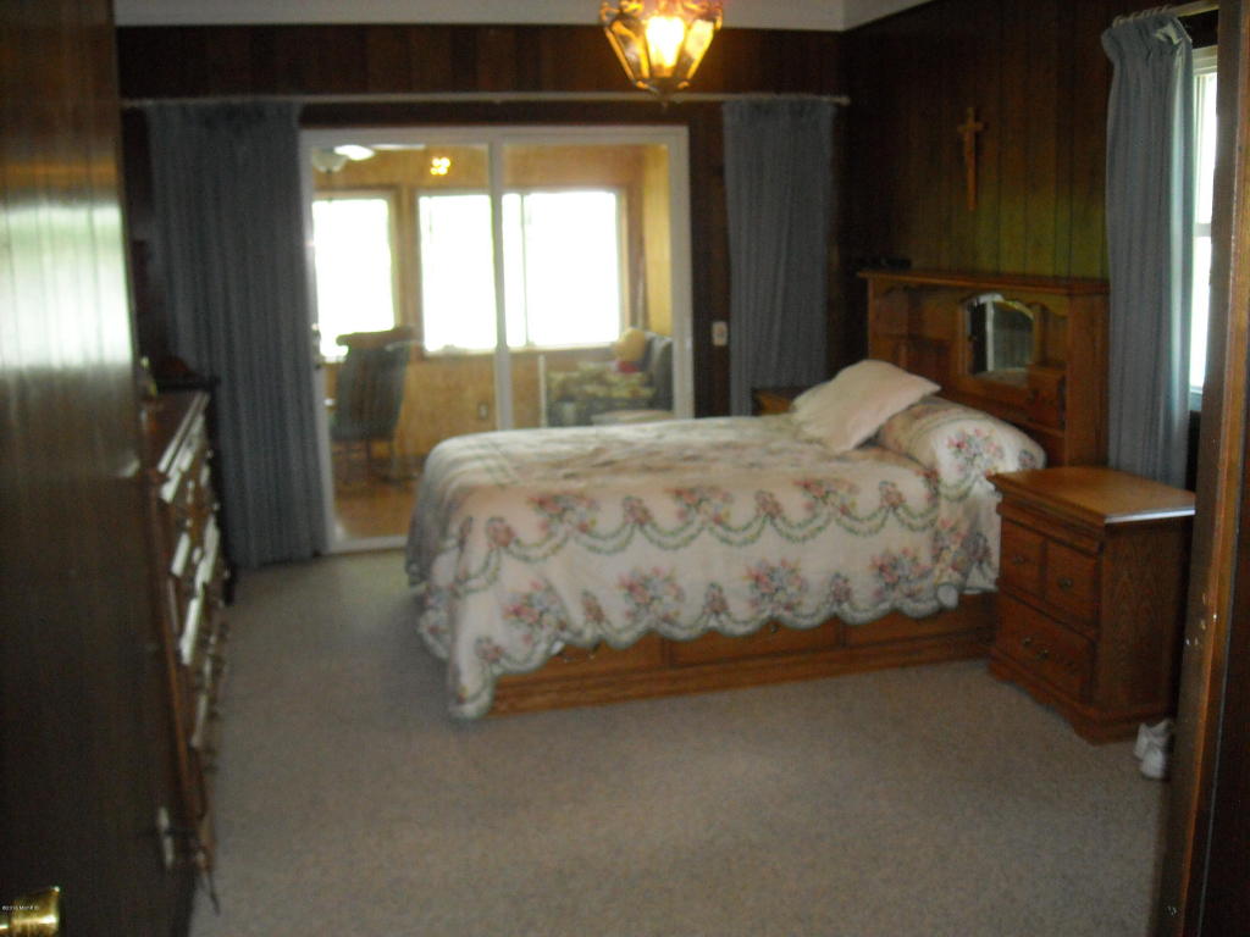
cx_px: 625
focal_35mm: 35
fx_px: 1264
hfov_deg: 52.6
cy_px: 468
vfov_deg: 40.7
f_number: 2.8
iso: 400
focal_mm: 5.7
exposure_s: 1/60
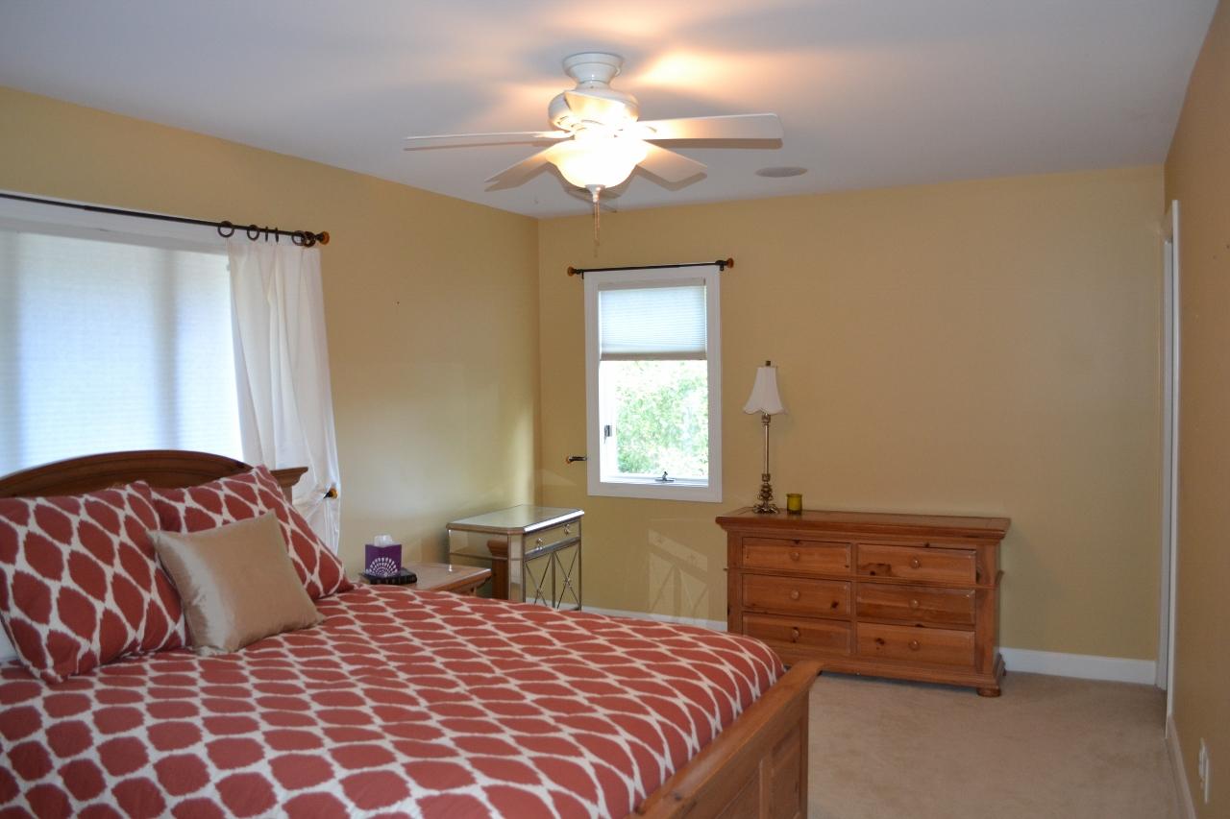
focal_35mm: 27
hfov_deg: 67.4
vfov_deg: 47.9
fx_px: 922
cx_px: 615
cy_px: 410
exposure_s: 1/60
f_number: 3.5
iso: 1000
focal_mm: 18
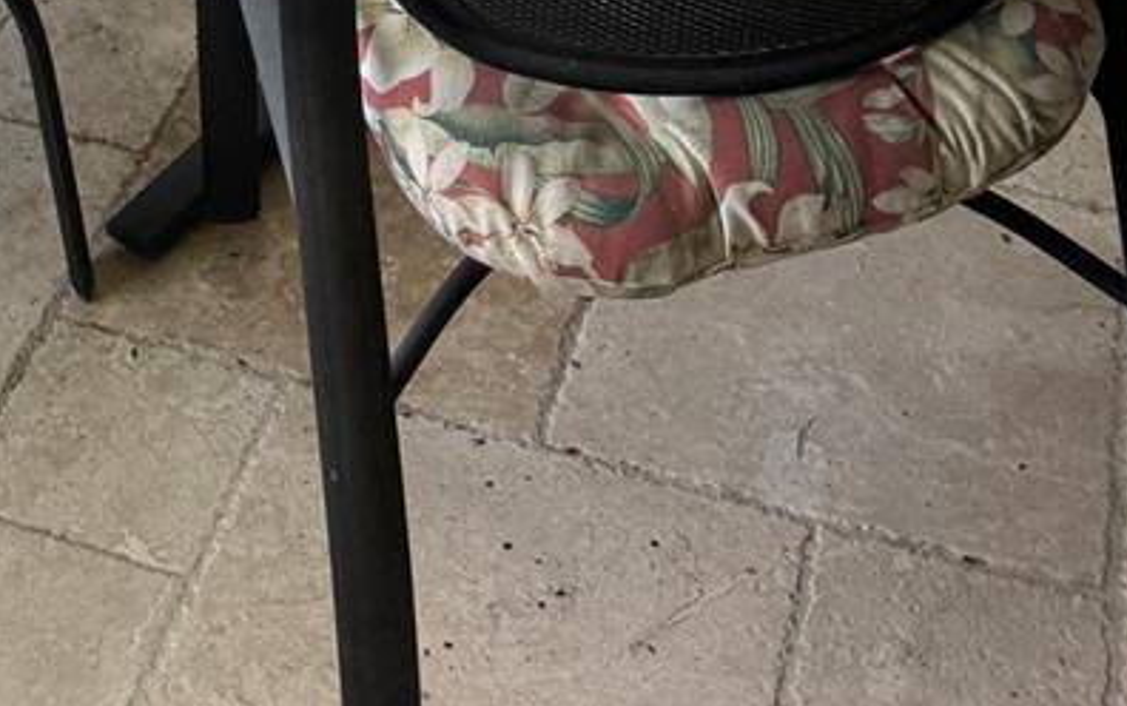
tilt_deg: -17.3
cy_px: -882
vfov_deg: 13.4
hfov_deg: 26.0
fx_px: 2366
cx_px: 131
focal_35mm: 77
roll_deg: +3.5
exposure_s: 1/609
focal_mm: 6.76
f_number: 1.78
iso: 80
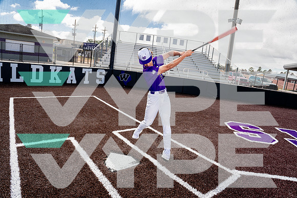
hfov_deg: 78.6
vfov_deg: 57.3
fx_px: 182
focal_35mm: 22
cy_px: 99
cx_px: 148
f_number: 8
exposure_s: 1/160
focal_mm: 22
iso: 100
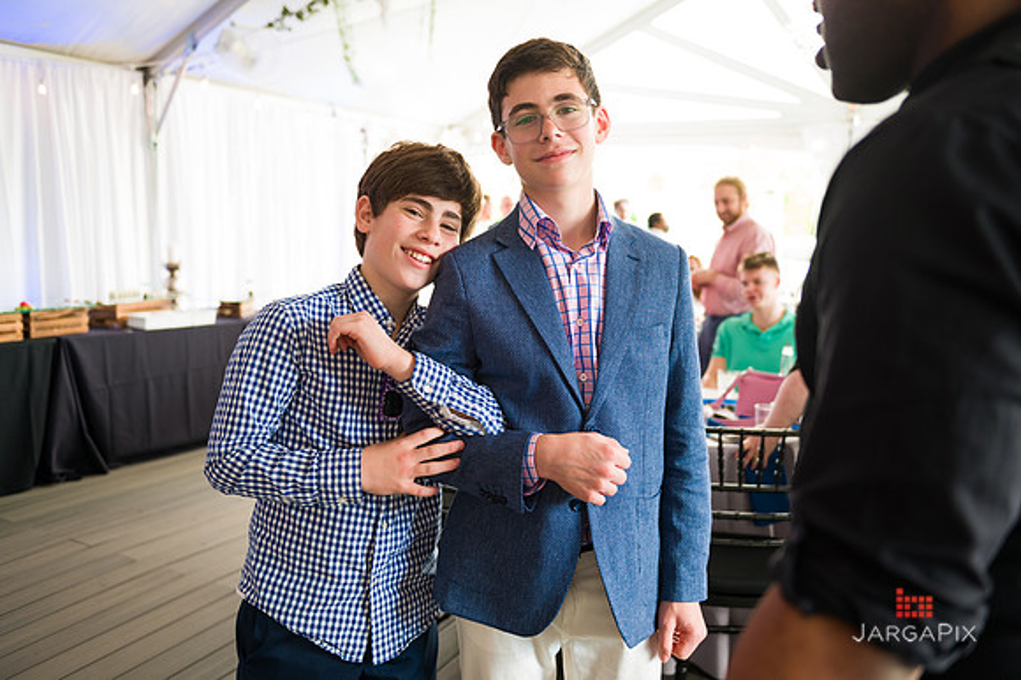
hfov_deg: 58.7
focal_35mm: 32
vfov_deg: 41.1
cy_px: 340
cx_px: 510
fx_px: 907
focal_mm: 32
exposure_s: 1/125
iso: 400
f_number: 3.2
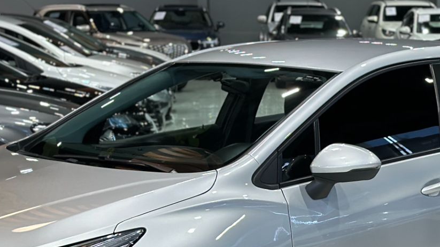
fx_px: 1423
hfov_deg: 17.6
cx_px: 261
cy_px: 224
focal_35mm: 122
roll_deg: -0.8
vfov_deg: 9.9
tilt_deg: -9.5
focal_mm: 6.86
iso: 125
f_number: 1.78
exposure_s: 1/120
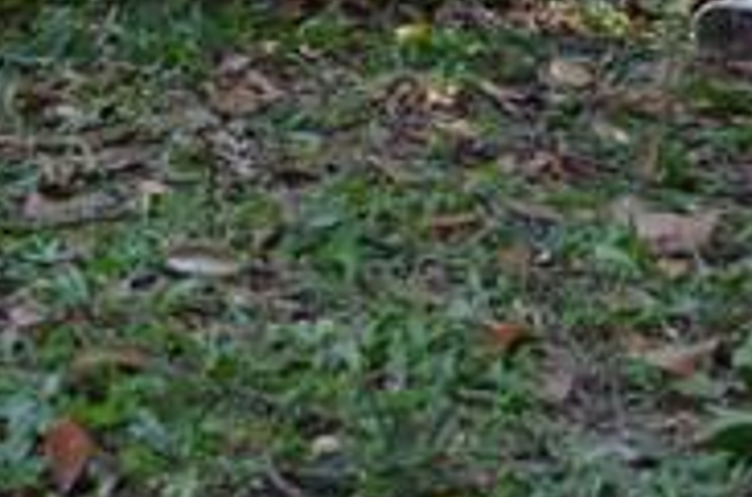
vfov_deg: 9.9
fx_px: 2729
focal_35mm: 131
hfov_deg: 15.6
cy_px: -361
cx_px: 629
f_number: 4
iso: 250
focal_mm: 20
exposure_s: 1/125
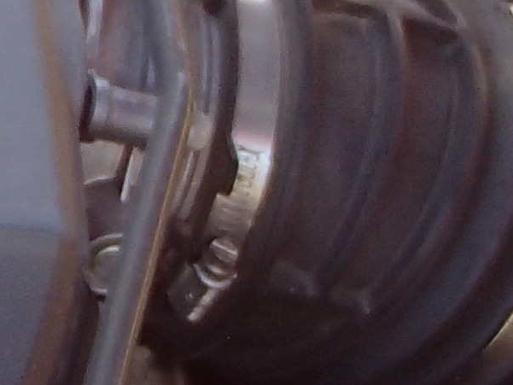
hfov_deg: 7.6
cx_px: -411
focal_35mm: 251
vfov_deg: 5.9
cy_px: 114
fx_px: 3720
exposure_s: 1/80
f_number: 4.6
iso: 160
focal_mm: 6.83
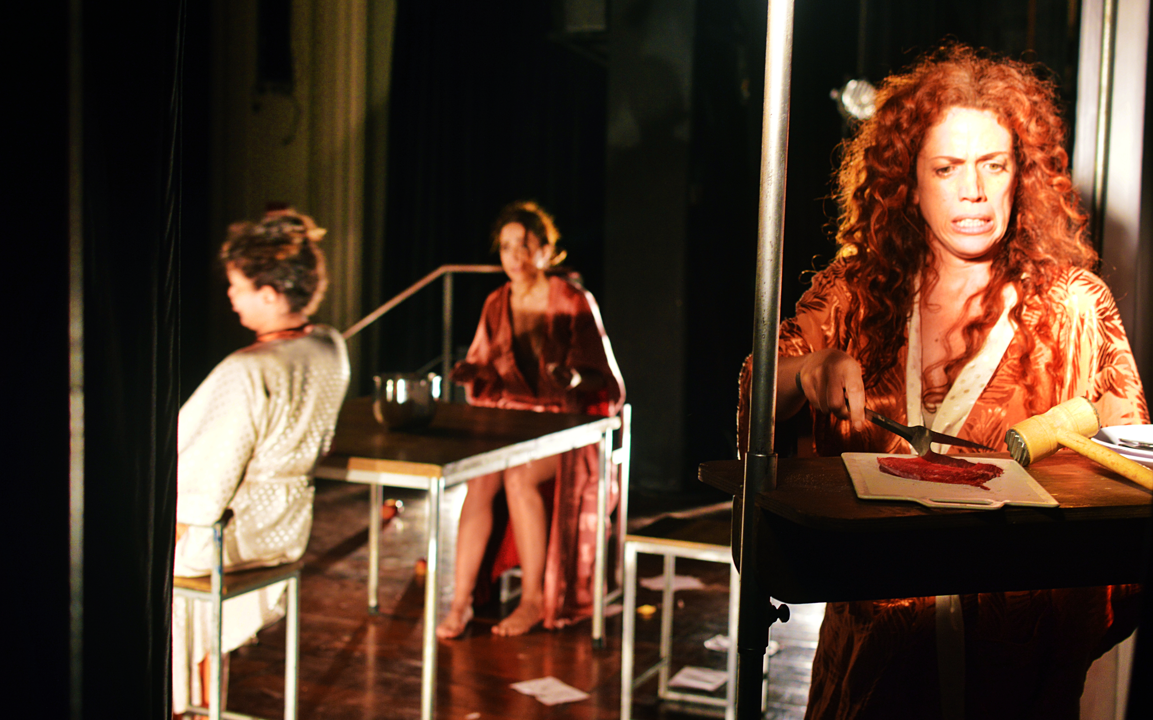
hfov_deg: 37.8
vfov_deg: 24.2
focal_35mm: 54
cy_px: 342
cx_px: 576
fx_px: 1681
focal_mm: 35
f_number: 2.8
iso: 400
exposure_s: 1/30
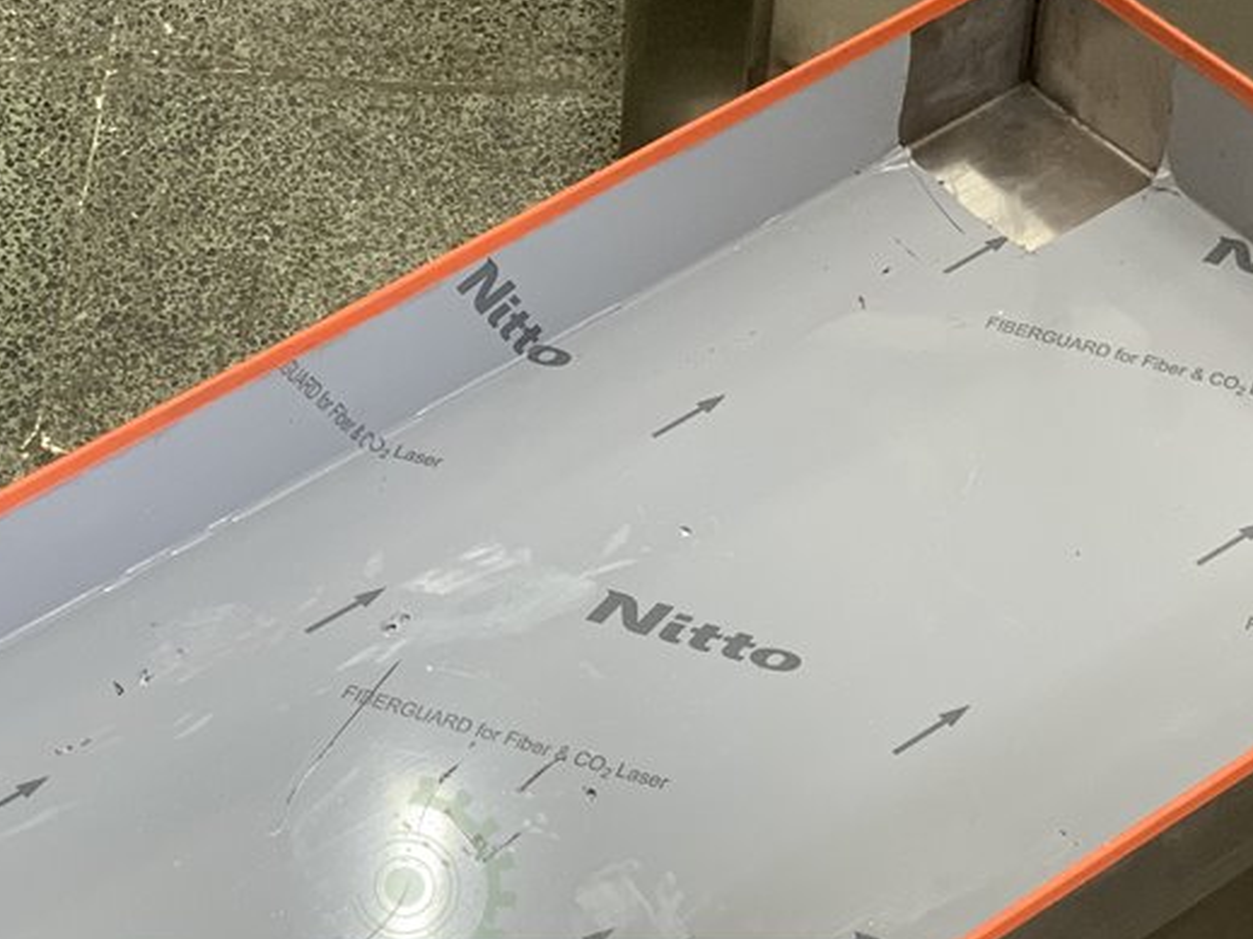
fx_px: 3872
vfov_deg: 13.6
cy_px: 949
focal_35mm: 107
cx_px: 438
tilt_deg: -50.5
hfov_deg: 18.3
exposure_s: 1/64
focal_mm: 6
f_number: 2.4
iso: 125
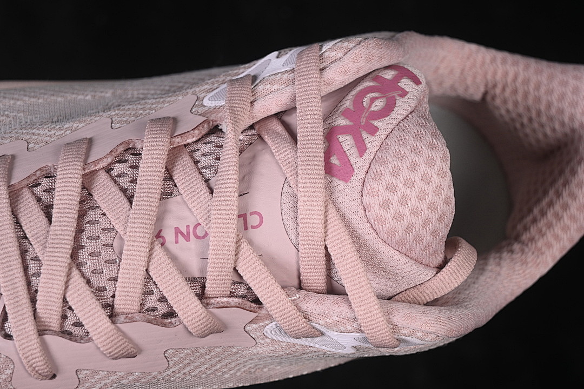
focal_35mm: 75
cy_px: 194
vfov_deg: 18.2
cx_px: 292
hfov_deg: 27.0
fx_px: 1217
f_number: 7.1
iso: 160
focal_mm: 50
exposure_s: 1/80
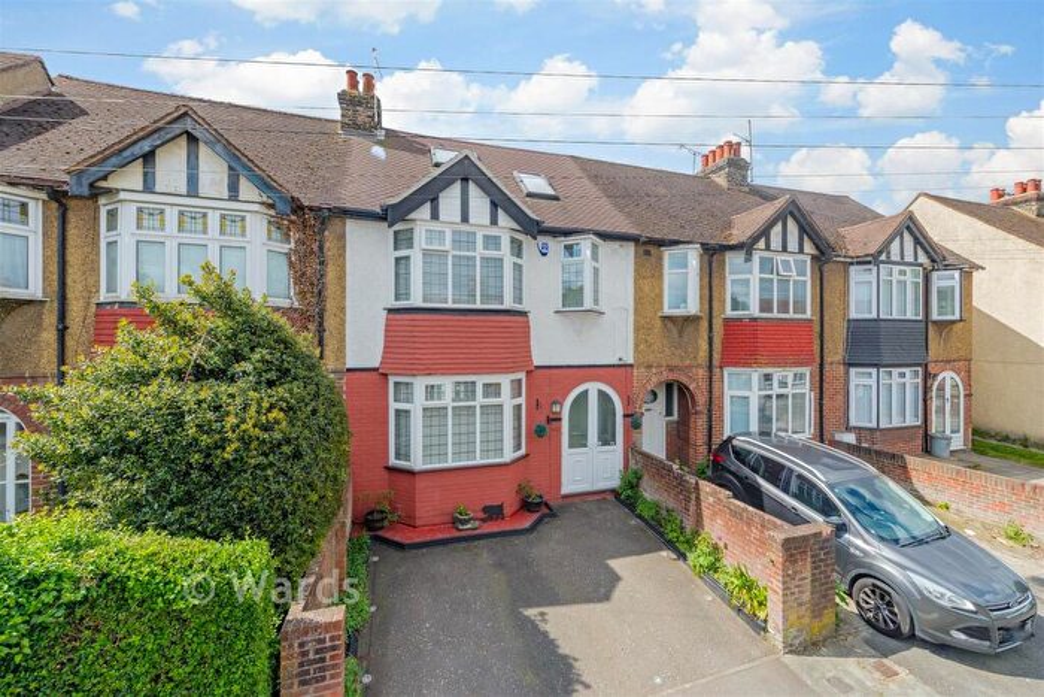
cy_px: 348
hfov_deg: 104.2
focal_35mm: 14
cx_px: 522
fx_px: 406
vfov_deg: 81.2
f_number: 8
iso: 100
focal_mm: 14
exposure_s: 1/160
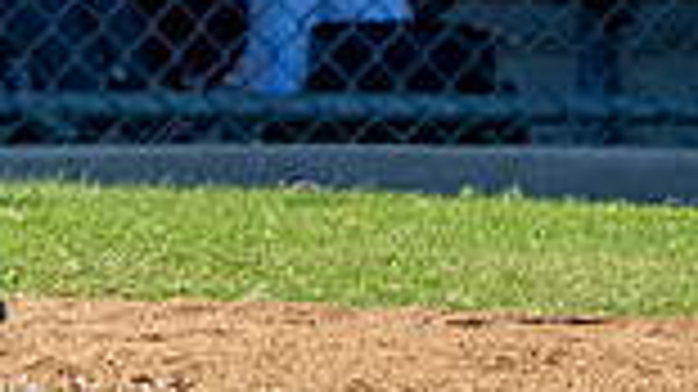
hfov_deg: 1.4
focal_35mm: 1518
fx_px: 28081
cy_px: -594
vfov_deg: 0.8
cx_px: -487
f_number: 5.6
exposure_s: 1/3200
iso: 800
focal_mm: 276
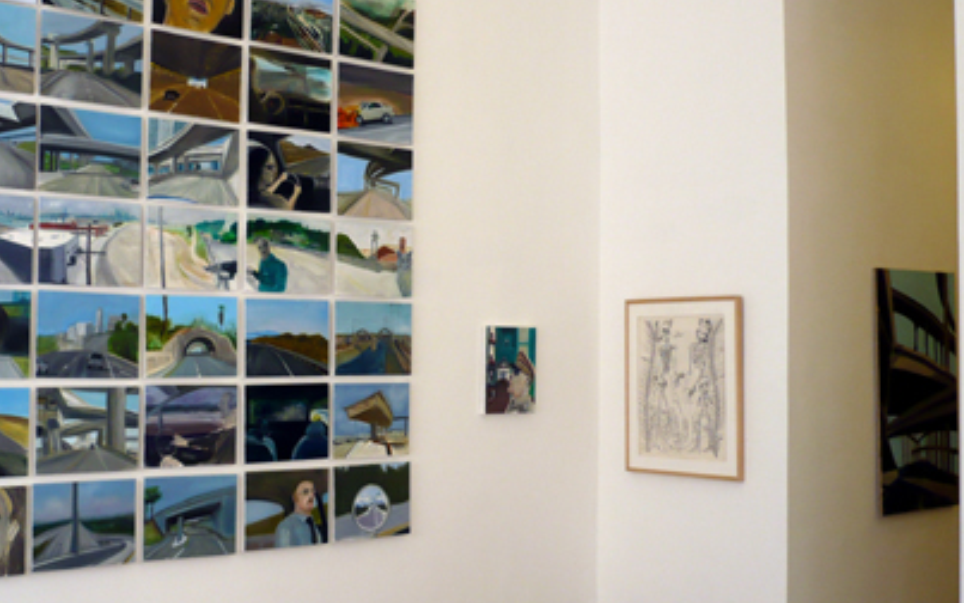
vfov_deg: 26.9
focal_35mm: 48
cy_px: 300
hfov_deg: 41.8
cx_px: 434
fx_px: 1261
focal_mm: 5.8
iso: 100
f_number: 2.8
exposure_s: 1/100
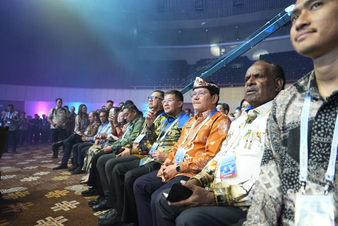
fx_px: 225
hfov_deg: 73.7
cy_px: 113
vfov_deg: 53.1
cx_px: 169
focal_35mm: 24
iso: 6400
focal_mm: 24
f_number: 3.5
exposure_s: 1/250
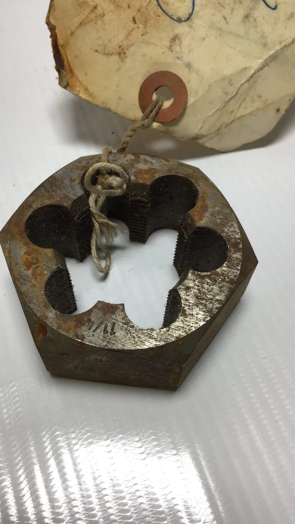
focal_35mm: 34
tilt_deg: -58.8
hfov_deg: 34.6
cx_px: 135
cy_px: 263
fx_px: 473
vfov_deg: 58.0
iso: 25
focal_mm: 3.3
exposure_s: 1/141
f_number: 2.4
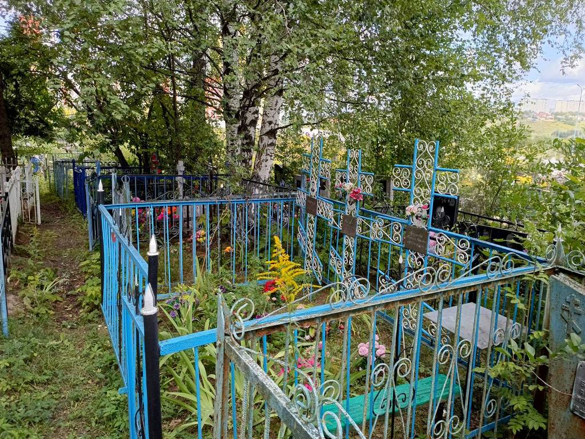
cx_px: 292
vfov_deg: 54.9
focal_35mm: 25
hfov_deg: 69.4
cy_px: 220
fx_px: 422
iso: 112
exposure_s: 1/155
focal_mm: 4.76
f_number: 1.69
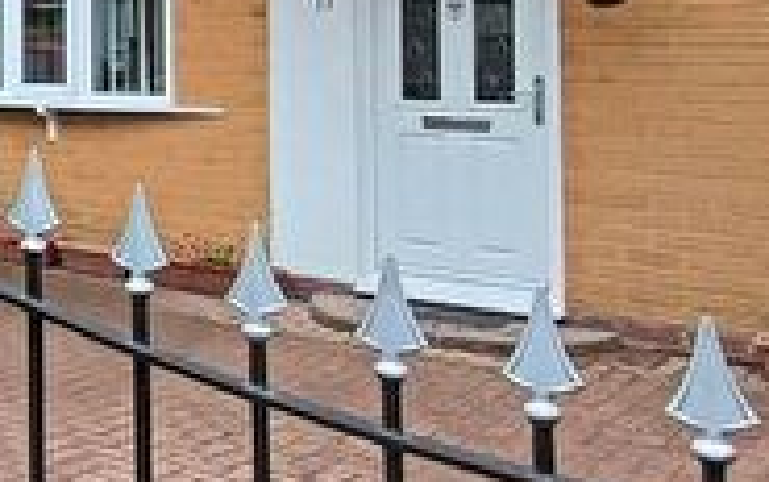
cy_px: 27
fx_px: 1343
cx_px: -341
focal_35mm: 64
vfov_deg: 19.9
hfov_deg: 25.3
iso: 40
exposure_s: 1/592
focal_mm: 1.64
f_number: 2.2
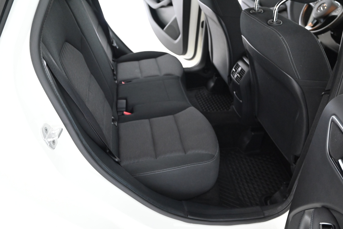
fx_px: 276
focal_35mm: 29
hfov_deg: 63.7
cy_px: 114
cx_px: 172
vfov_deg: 45.0
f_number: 4.5
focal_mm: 29
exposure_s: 1/60
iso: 7200
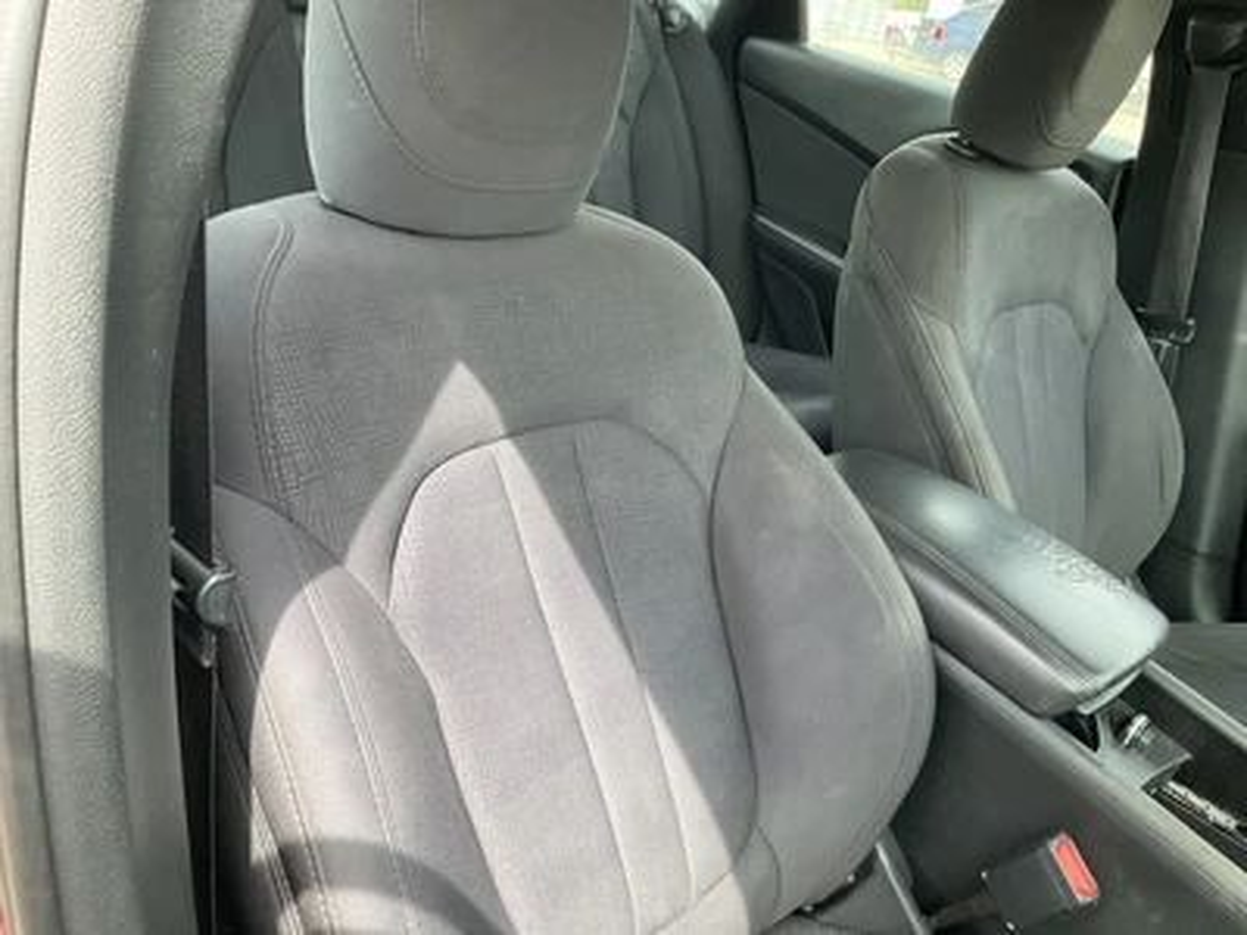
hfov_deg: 61.7
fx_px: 1045
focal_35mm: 29
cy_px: 468
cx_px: 624
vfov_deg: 48.2
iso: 32
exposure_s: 1/122
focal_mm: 3
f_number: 1.8
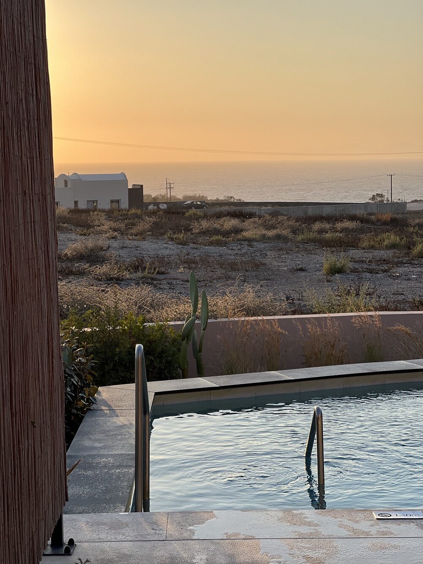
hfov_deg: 19.1
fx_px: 1254
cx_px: 212
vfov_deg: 25.3
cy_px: 282
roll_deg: +0.6
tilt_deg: -4.7
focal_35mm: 77
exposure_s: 1/595
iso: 32
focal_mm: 9
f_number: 2.8
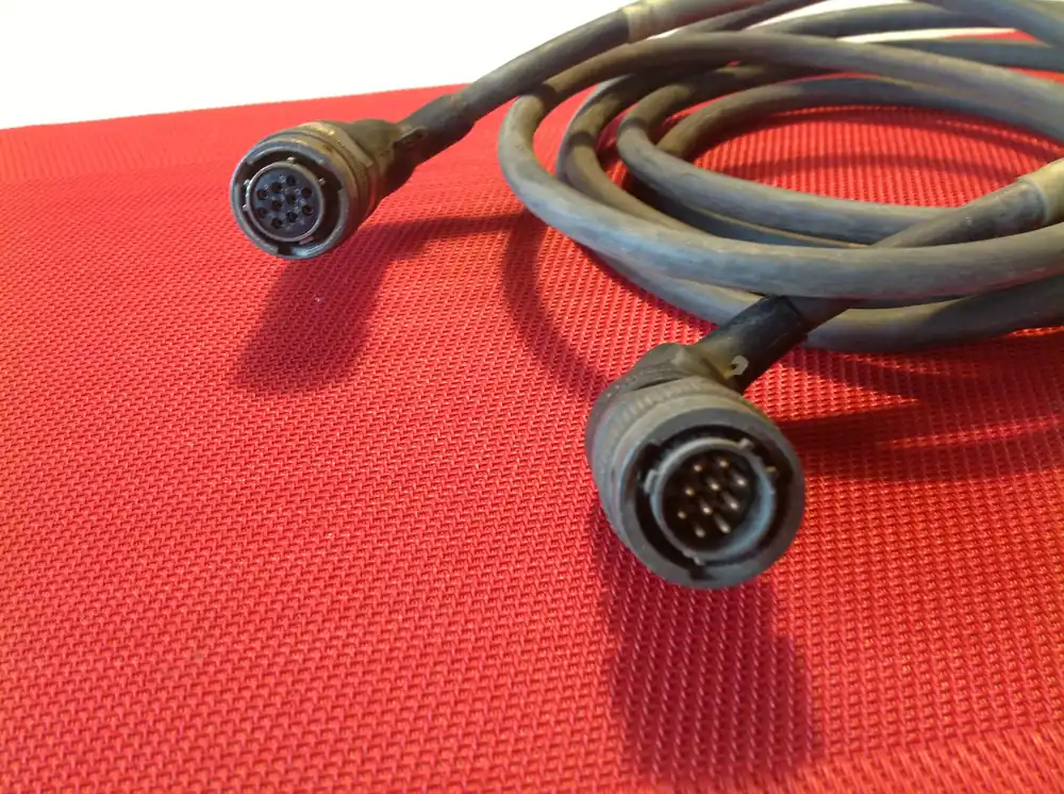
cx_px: 532
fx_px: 1074
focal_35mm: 35
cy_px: 397
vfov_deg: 40.6
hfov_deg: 52.7
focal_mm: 4.28
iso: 160
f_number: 2.4
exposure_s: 1/15
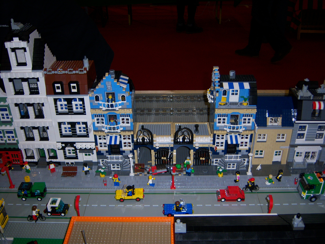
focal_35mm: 36
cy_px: 122
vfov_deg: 39.7
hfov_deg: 51.4
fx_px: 338
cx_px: 162
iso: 80
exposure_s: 1/60
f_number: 2.8
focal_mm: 7.5
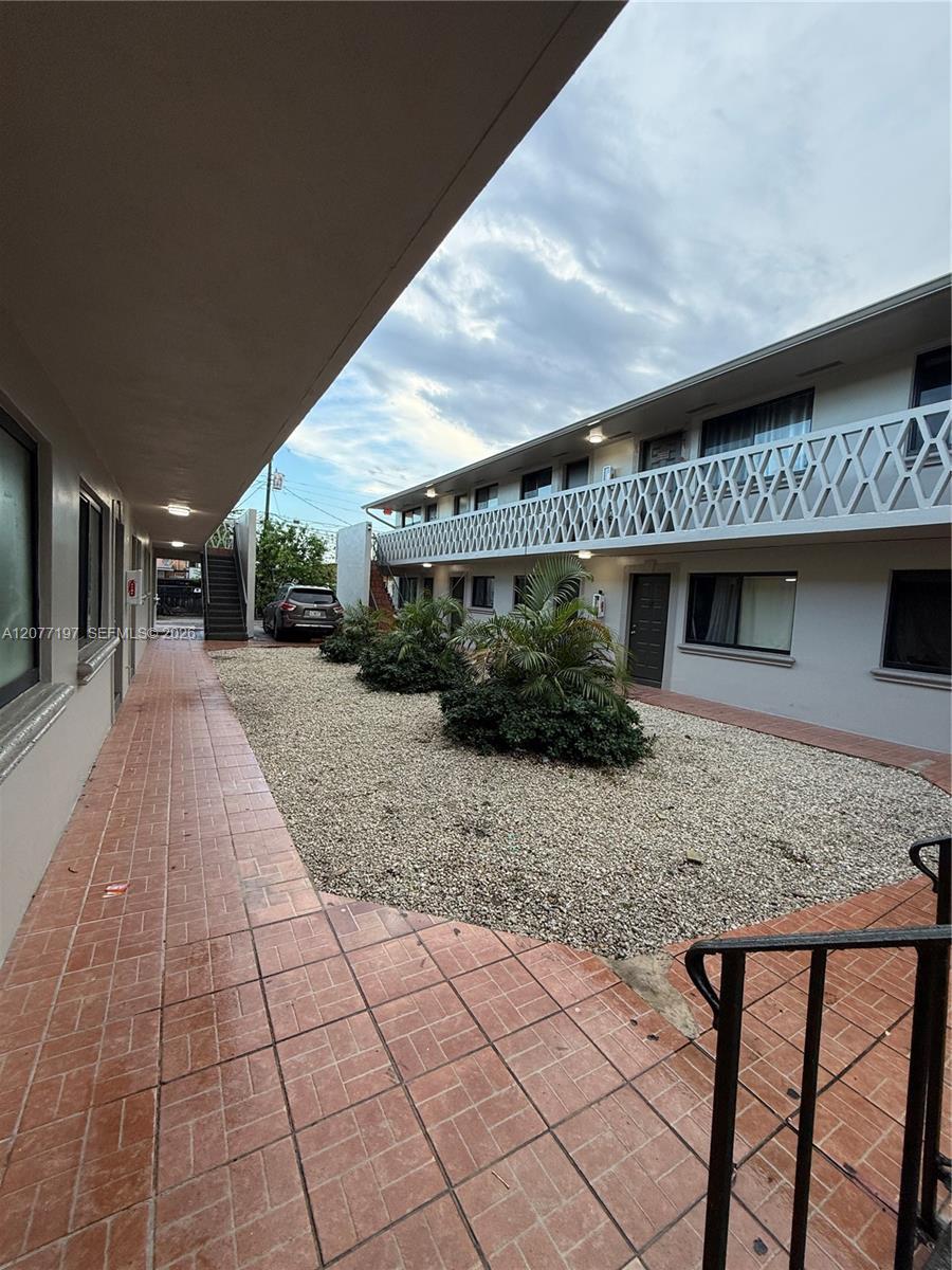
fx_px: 513
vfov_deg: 102.1
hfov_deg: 85.7
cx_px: 476
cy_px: 635
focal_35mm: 14
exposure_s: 1/126
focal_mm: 2.22
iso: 64
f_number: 2.2
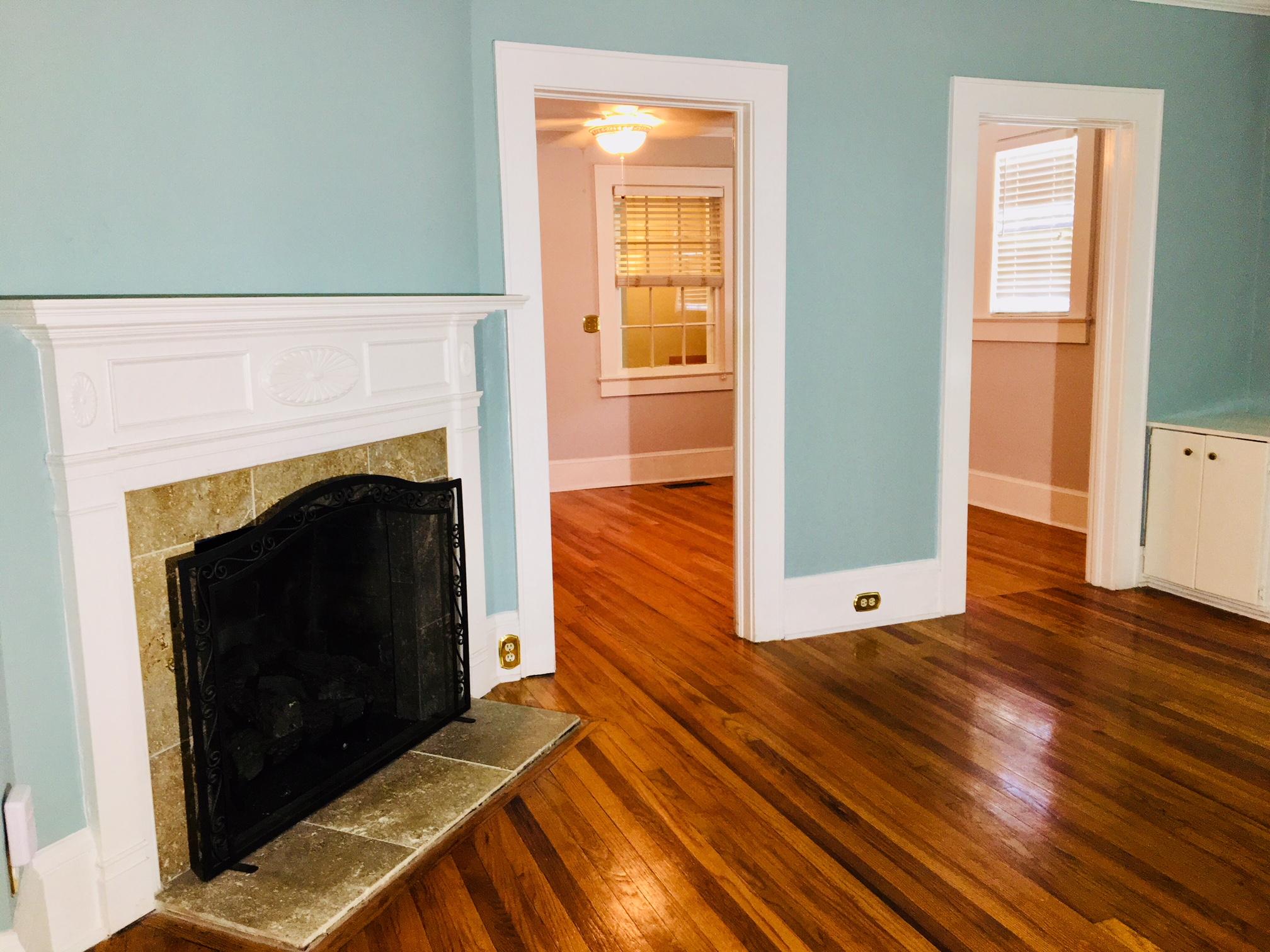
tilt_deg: -8.9
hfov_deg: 61.7
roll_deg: +1.7
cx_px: 635
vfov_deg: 48.2
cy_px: 476
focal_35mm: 29
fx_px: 1064
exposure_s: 1/30
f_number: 2.2
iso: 64
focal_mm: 4.15
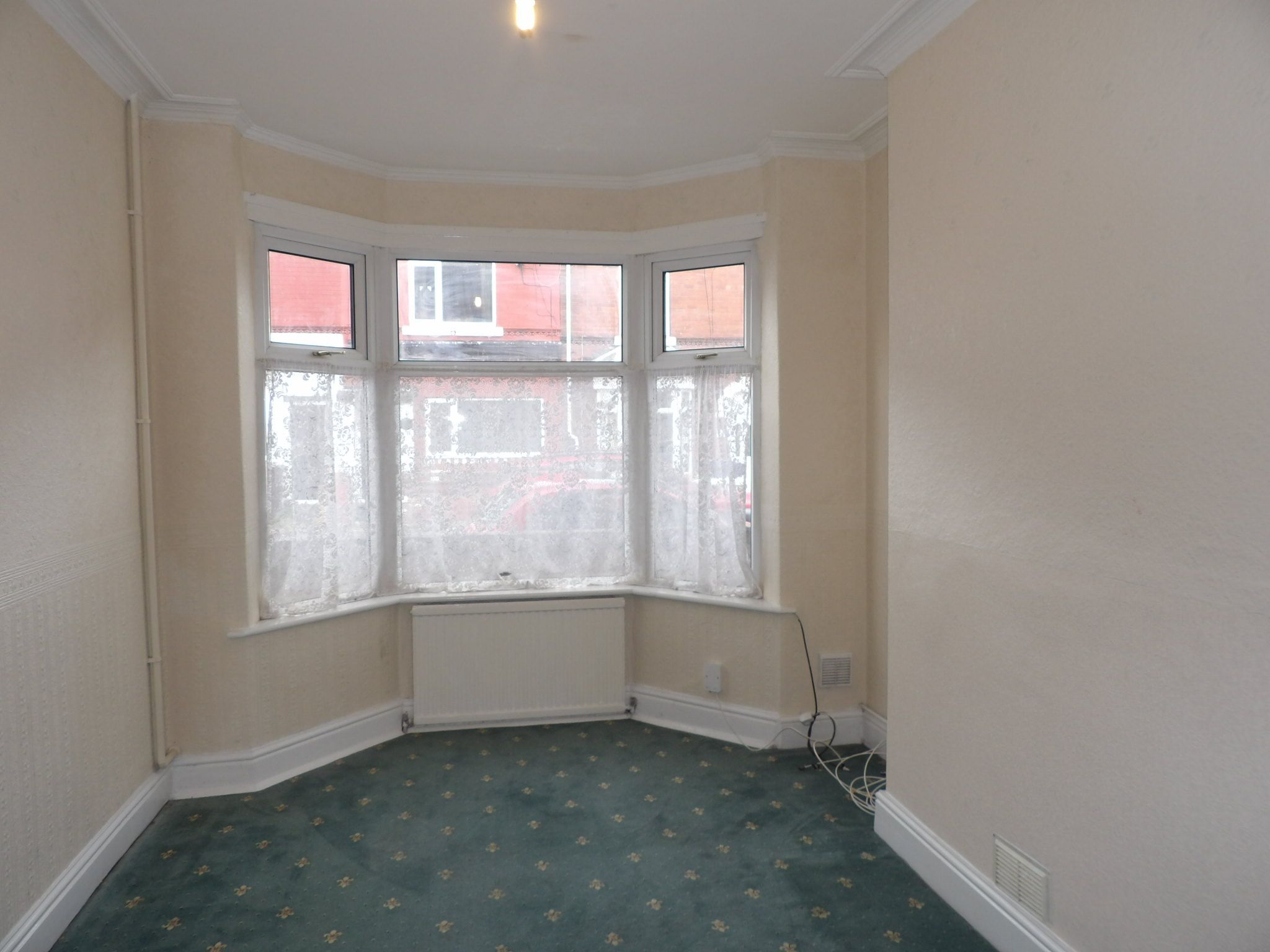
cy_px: 476
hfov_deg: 71.6
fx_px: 881
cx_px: 635
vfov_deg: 56.8
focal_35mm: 24
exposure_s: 1/47
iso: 100
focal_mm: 4.3
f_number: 3.2
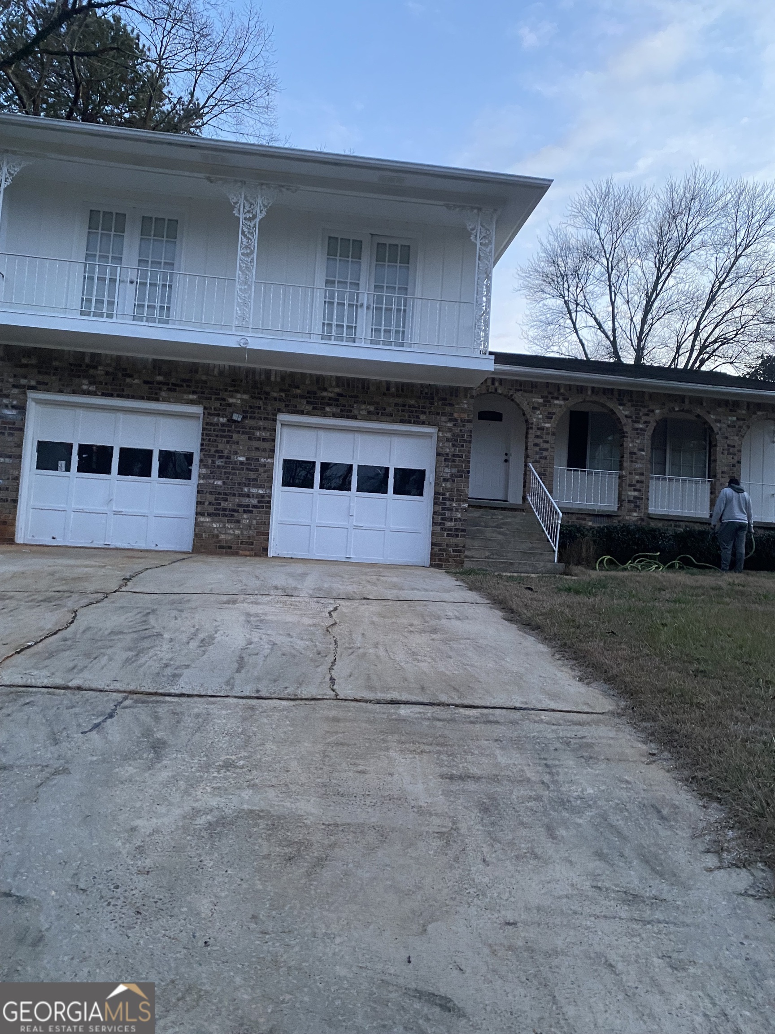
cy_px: 517
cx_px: 388
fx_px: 776
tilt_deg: +4.7
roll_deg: -4.7
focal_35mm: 26
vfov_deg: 67.3
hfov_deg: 53.1
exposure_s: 1/42
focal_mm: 4.25
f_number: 1.8
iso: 500
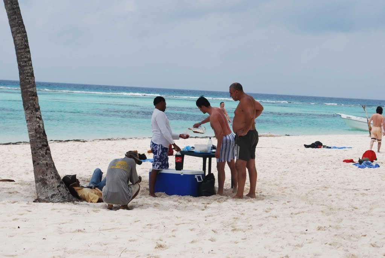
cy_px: 129
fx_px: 883
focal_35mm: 82
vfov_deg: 16.6
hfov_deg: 24.6
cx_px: 192
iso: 100
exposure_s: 1/320
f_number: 9
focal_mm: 55
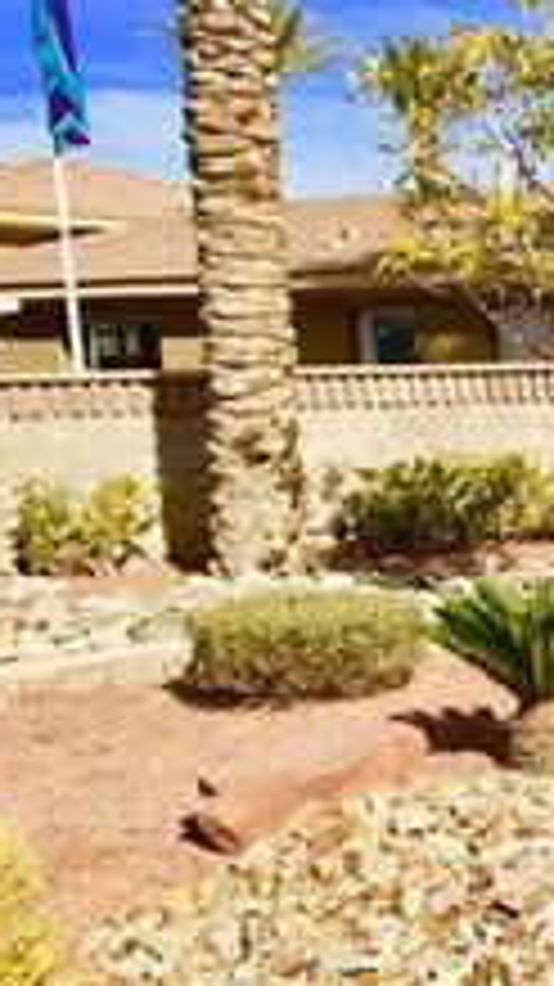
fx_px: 1882
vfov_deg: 29.4
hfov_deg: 14.3
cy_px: 520
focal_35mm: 72
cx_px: 1072
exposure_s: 1/1789
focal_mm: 4.15
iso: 25
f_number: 2.2
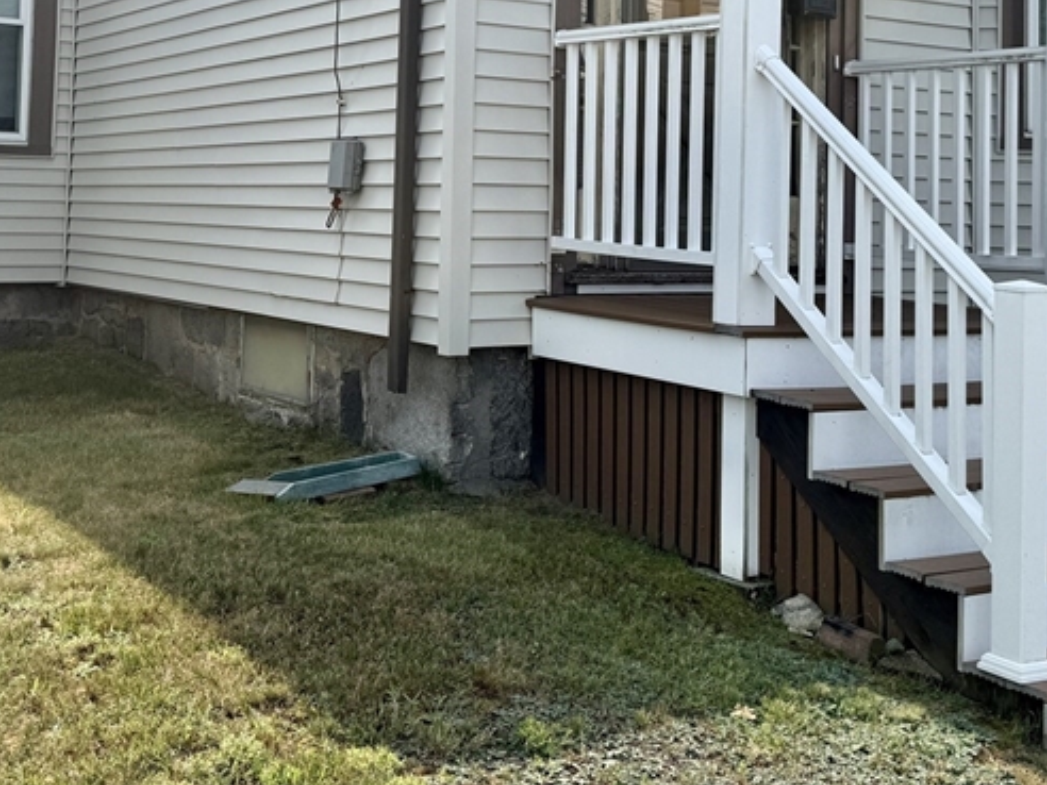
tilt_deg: +3.8
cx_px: 498
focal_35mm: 50
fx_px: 1512
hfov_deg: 38.2
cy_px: 132
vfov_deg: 28.4
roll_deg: -1.3
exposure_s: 1/3145
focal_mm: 6.76
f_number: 1.78
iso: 80
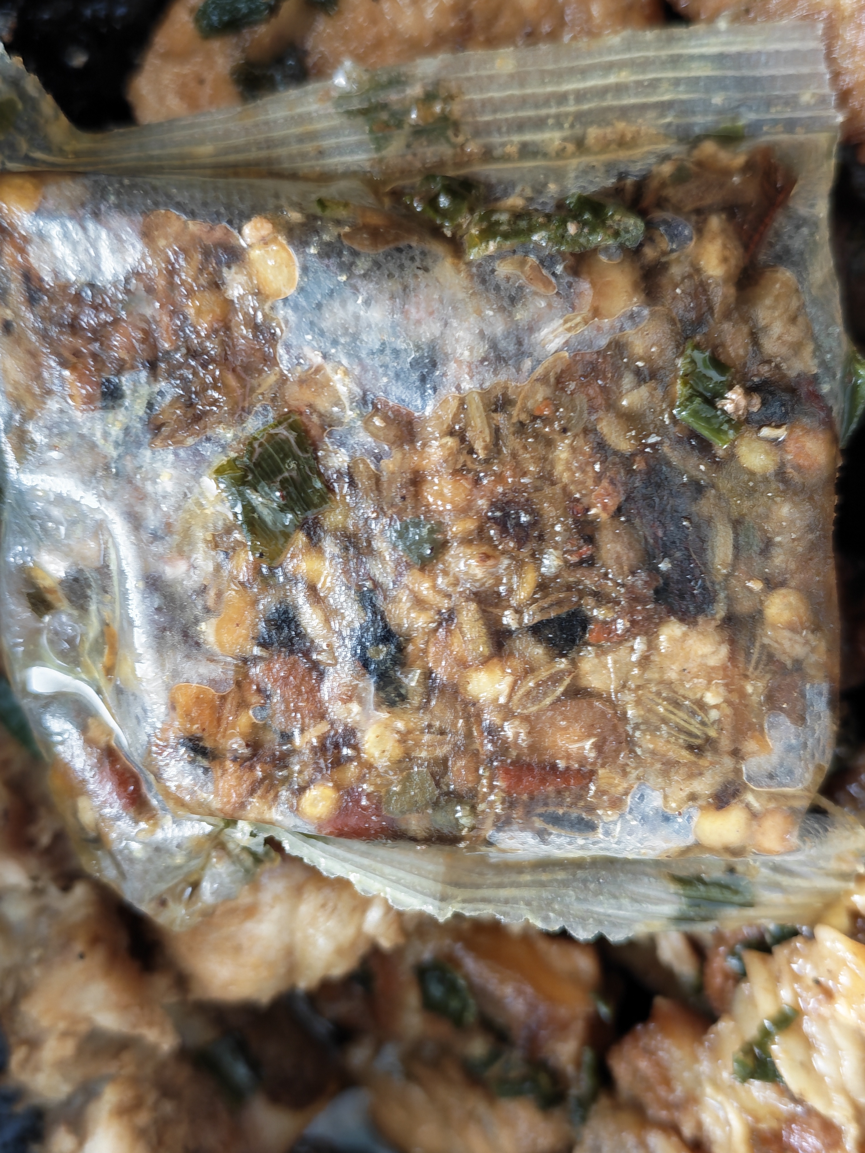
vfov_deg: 47.9
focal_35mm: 39
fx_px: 1299
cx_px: 432
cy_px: 576
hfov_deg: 36.8
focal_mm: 5.52
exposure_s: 1/25
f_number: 1.9
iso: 800
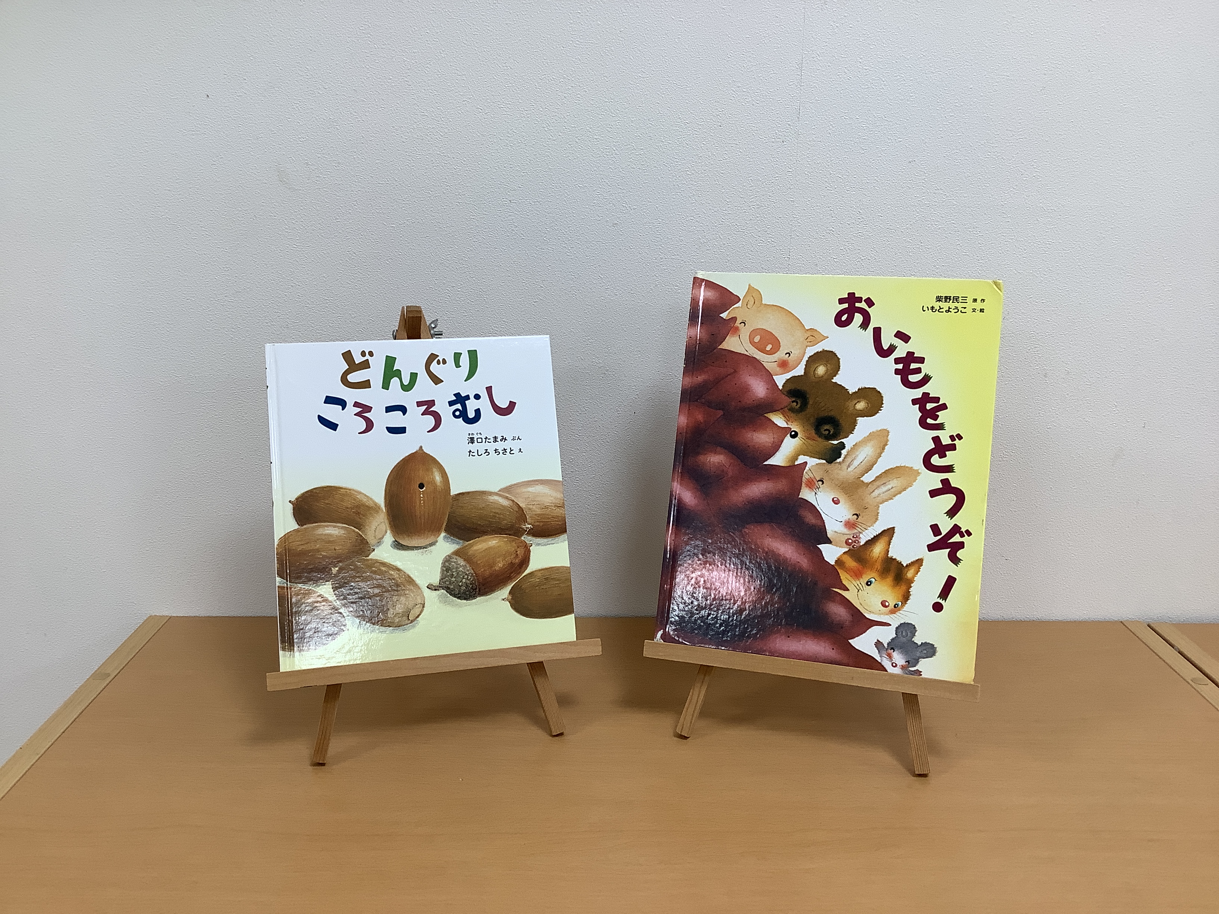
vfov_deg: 45.4
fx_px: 1092
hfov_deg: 58.4
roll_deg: -1.0
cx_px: 610
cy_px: 457
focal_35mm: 31
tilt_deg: -16.3
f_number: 2.4
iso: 50
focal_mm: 3.3
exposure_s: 1/60
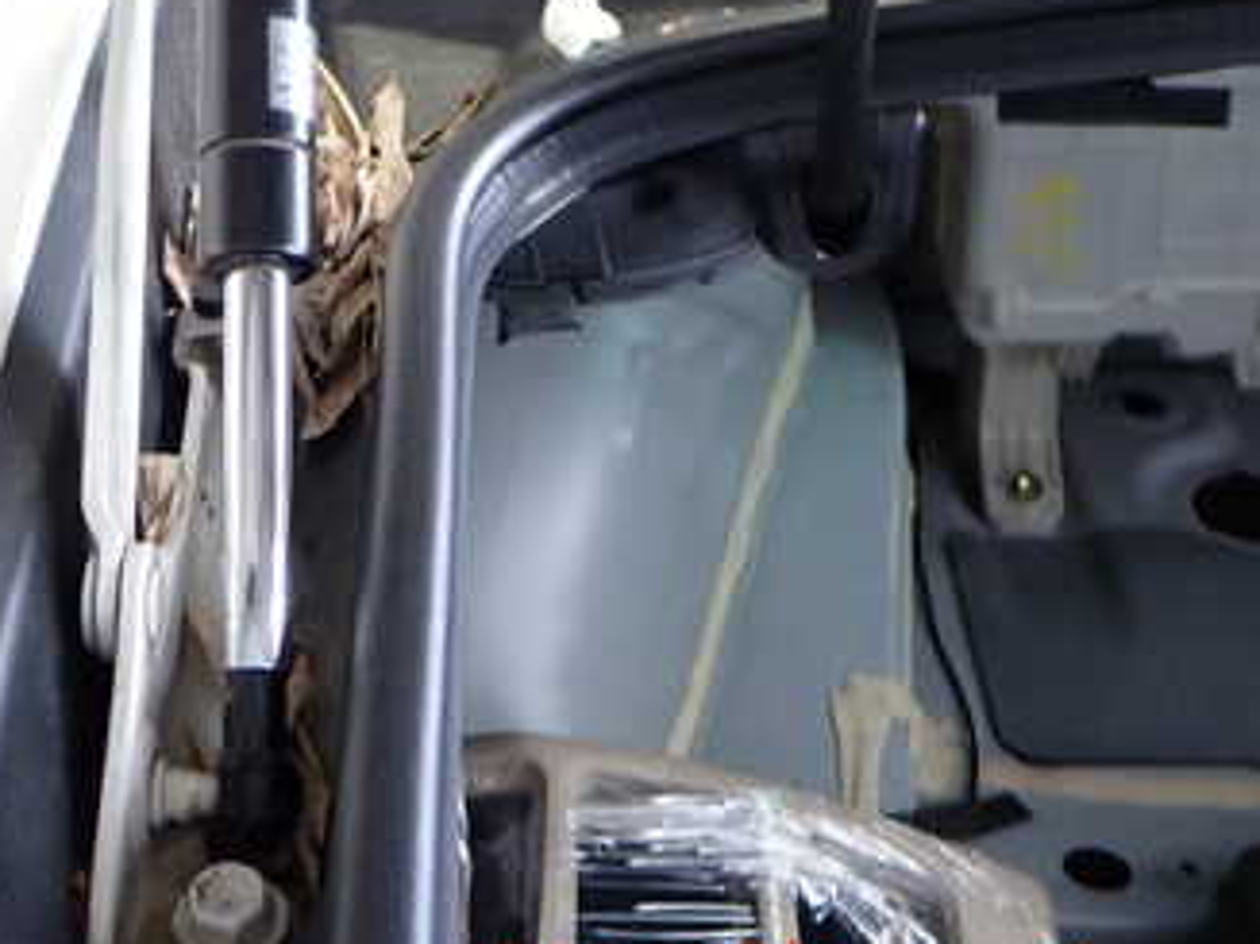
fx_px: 2001
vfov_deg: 26.0
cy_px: 166
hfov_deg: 33.7
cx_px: 216
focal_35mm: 55
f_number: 2.3
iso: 200
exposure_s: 1/60
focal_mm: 5.4
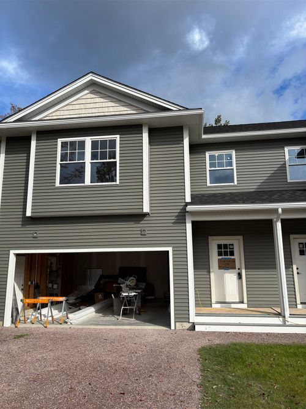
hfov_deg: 53.0
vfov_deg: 67.3
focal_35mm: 26
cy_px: 204
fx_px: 307
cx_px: 153
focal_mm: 5.96
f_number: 1.6
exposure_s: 1/2571
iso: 50
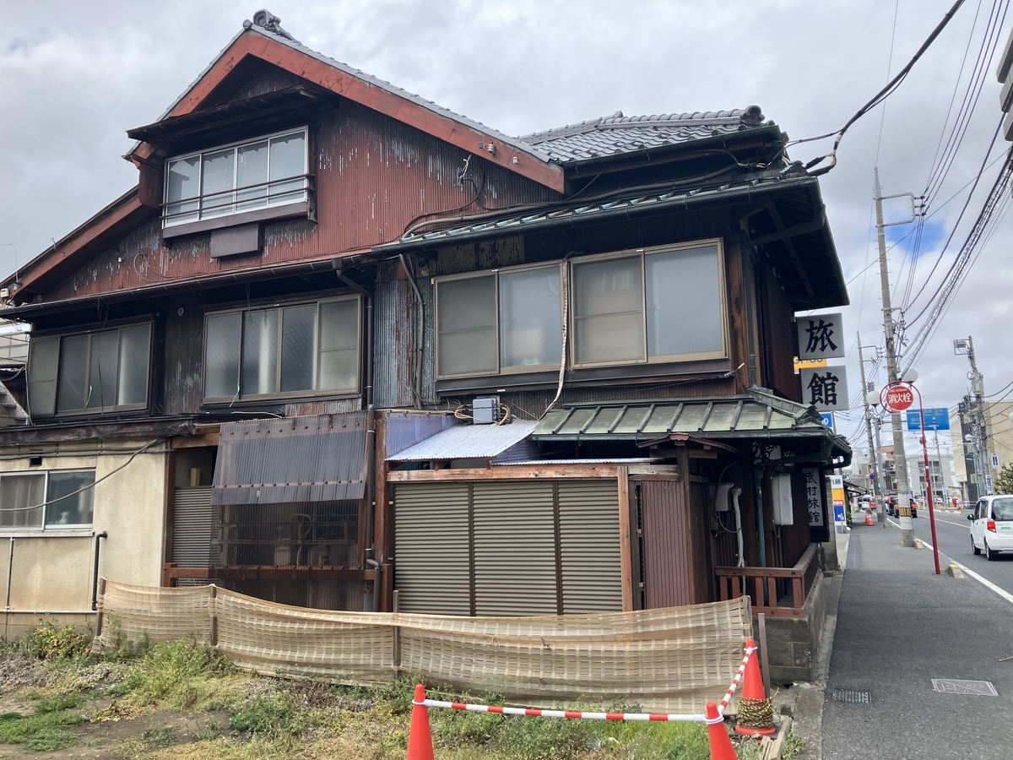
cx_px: 506
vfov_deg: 49.7
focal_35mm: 28
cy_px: 380
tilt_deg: +9.7
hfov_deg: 63.4
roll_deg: +2.7
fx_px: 819
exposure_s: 1/838
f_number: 1.8
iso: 32
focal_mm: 3.99
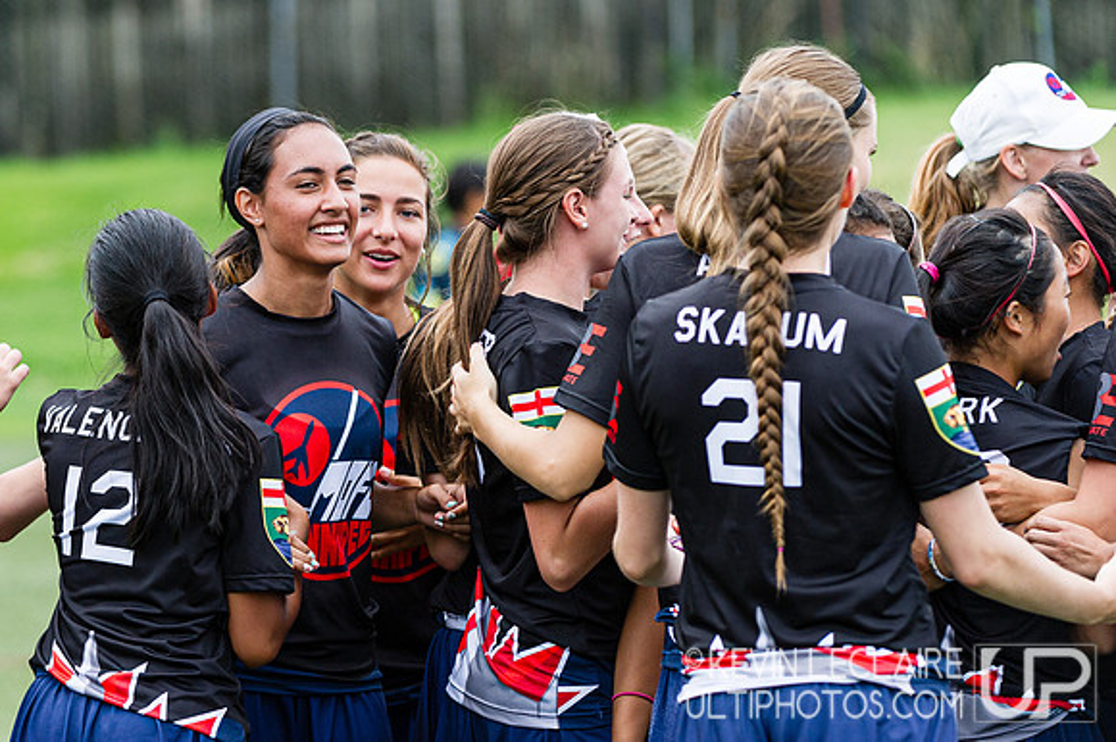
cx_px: 285
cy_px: 244
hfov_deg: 6.7
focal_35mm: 306
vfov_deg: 4.5
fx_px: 9480
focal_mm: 200
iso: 500
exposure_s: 1/1250
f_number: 4
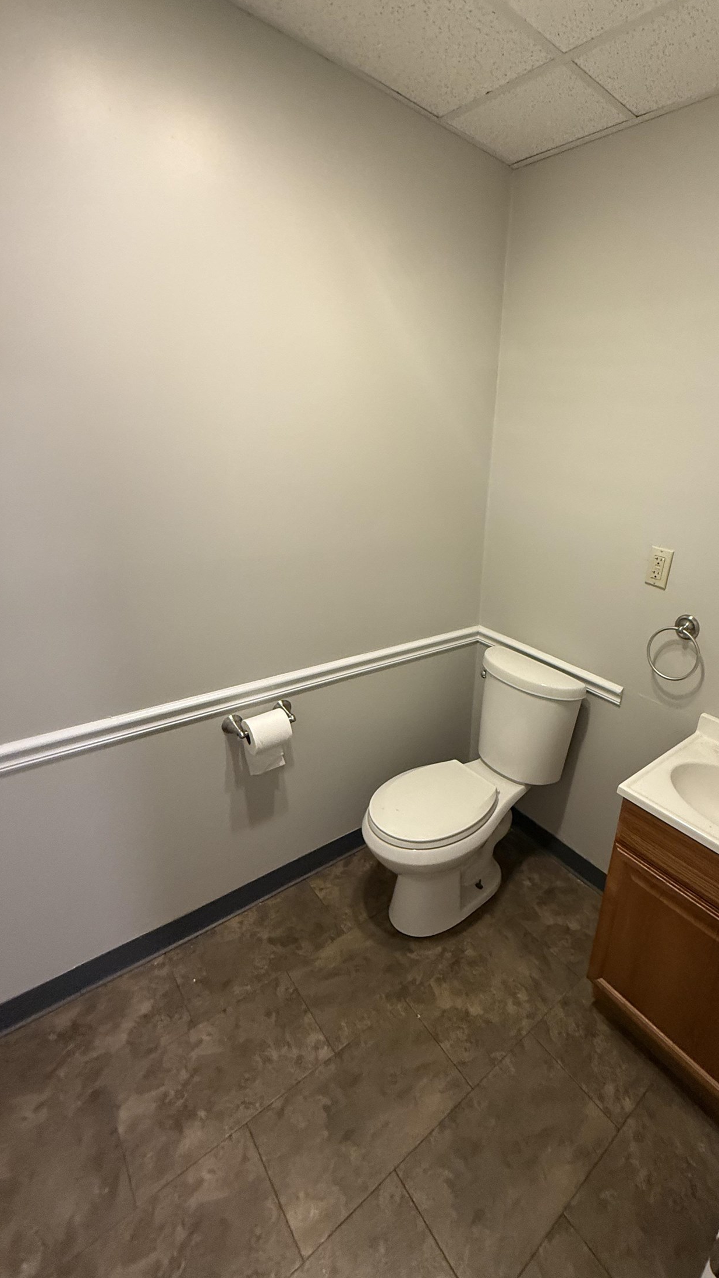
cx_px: 491
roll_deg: -5.1
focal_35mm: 16
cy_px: 636
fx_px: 542
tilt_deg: -15.5
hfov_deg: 65.0
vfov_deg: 99.4
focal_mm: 2.22
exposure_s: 1/60
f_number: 2.2
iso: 400
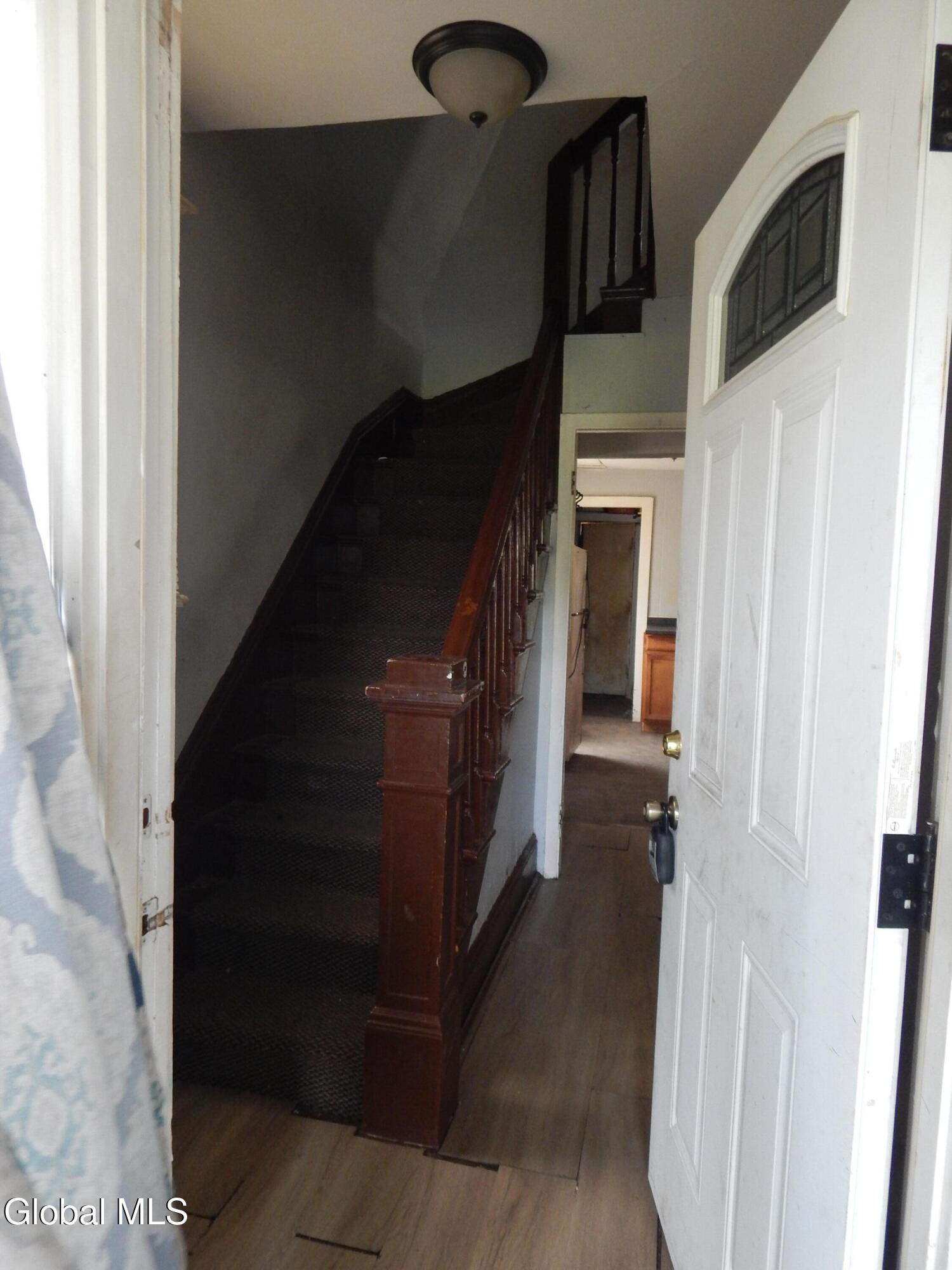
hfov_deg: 61.1
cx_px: 476
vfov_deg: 76.4
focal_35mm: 22
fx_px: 807
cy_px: 635
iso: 400
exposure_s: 1/50
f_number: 3
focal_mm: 4
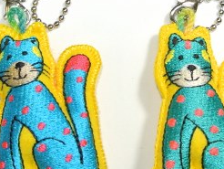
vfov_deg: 16.4
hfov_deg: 21.7
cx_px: 131
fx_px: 583
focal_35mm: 90
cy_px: 53
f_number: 5
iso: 100
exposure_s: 1/60
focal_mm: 13.6
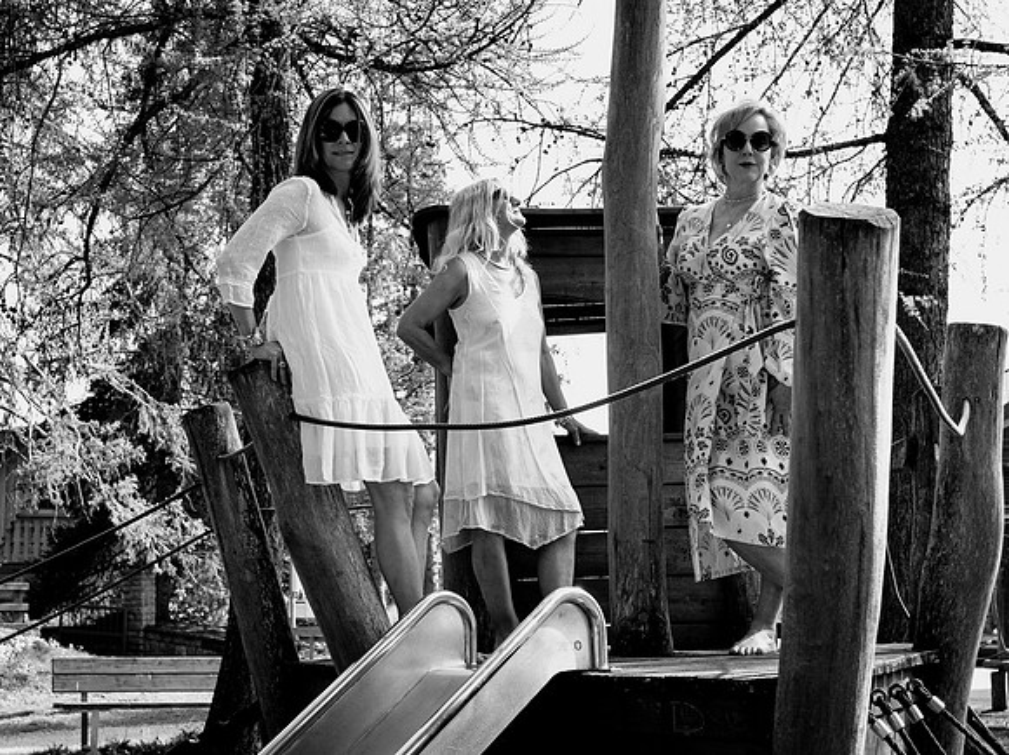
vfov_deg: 23.9
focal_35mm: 61
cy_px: 353
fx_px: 1785
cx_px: 428
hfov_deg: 31.5
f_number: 4
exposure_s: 1/1250
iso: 400
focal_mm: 35
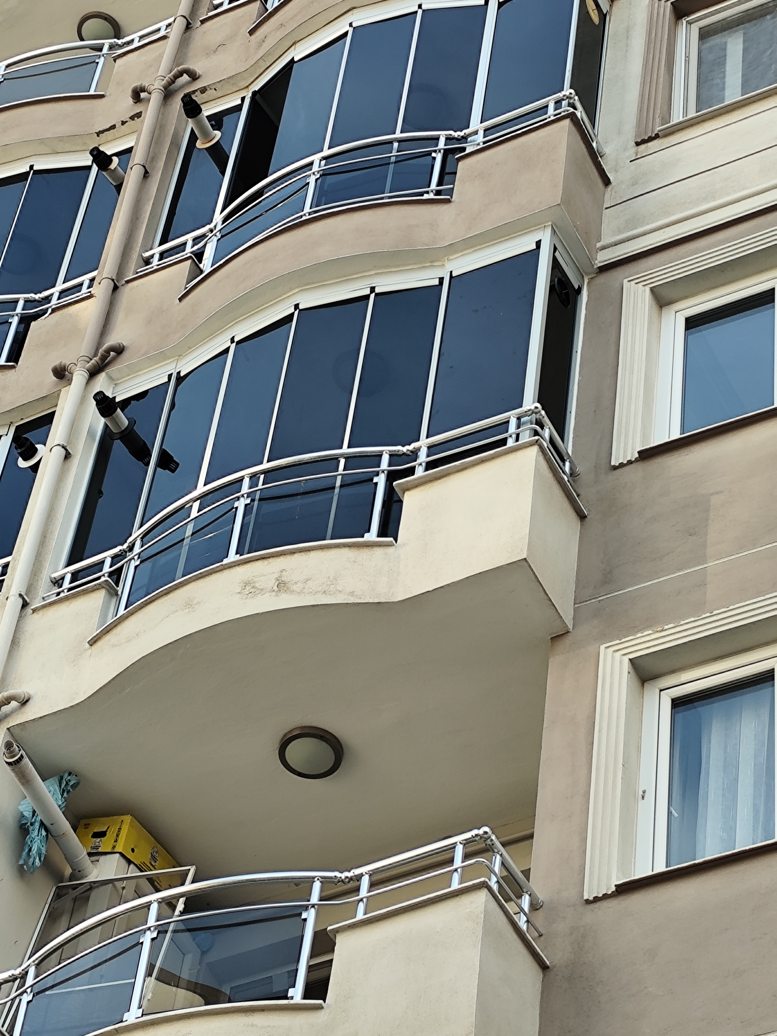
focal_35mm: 102
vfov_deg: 19.3
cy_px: 518
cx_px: 388
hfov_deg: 14.5
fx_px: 3053
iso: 50
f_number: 1.65
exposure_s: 1/140
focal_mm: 6.19
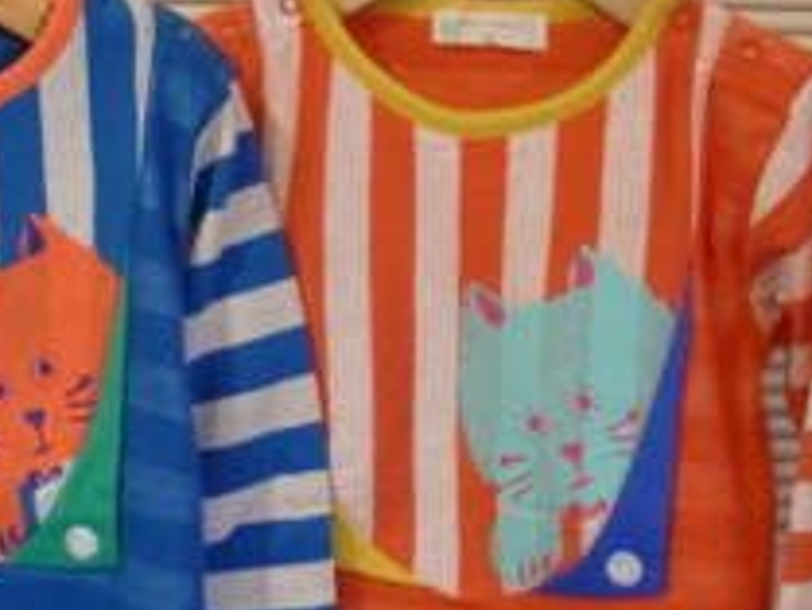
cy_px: 361
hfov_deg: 27.7
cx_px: 190
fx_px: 1619
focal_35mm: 69
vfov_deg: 21.3
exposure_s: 1/60
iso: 500
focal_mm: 6.3
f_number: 2.8
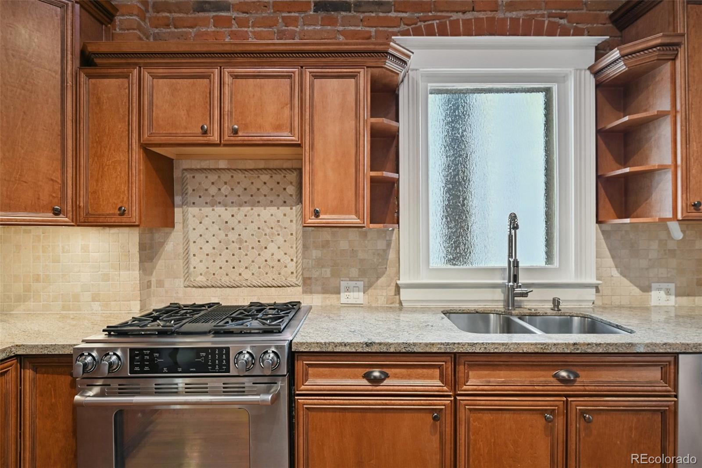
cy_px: 234
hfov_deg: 90.0
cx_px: 351
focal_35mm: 18
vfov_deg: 67.4
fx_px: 351
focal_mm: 18
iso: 400
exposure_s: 1/80
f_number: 5.6
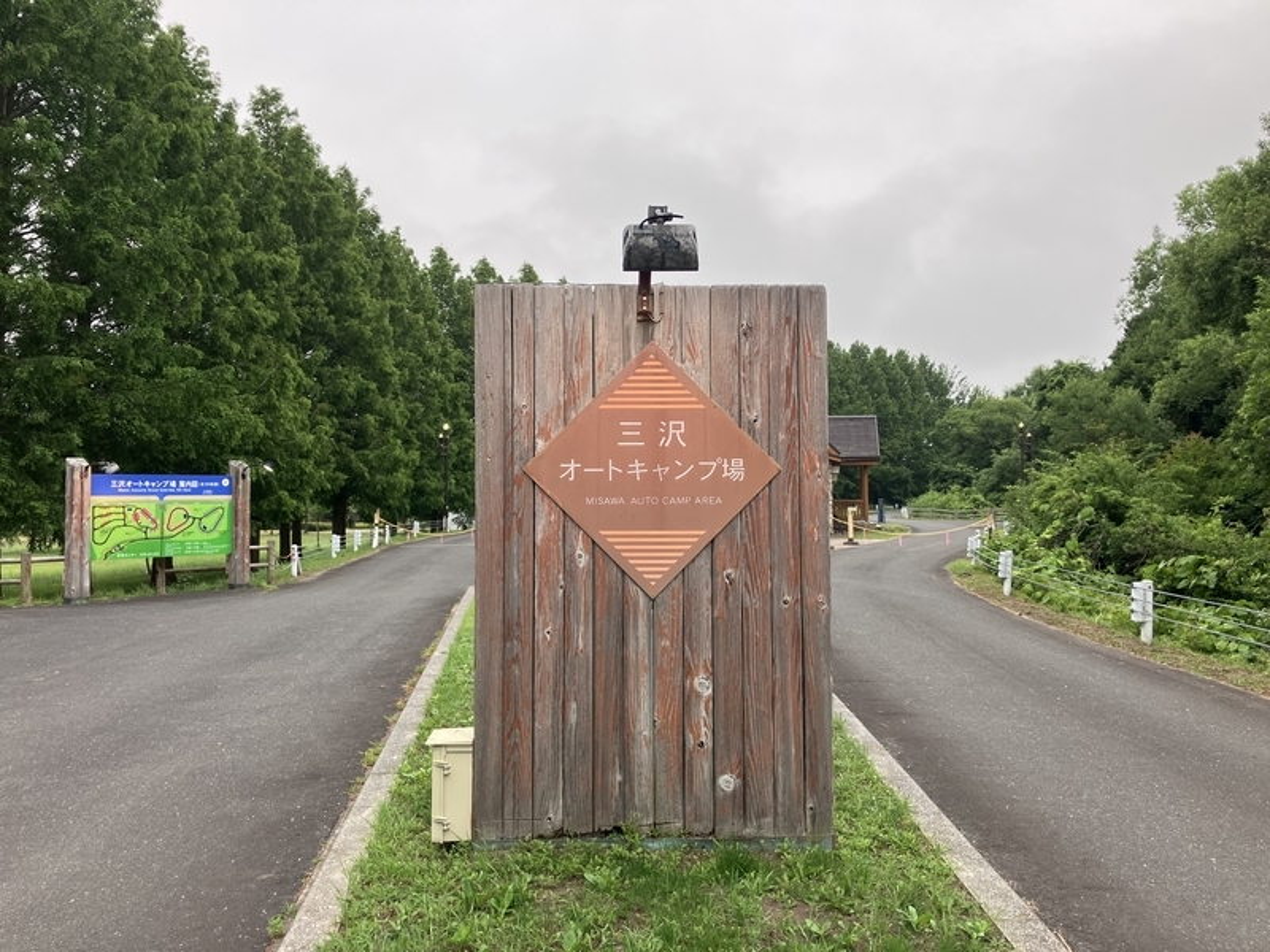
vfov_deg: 49.7
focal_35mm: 28
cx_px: 635
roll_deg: +0.3
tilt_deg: +1.8
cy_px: 476
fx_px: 1027
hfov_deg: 63.4
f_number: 1.8
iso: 32
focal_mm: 3.99
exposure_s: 1/419
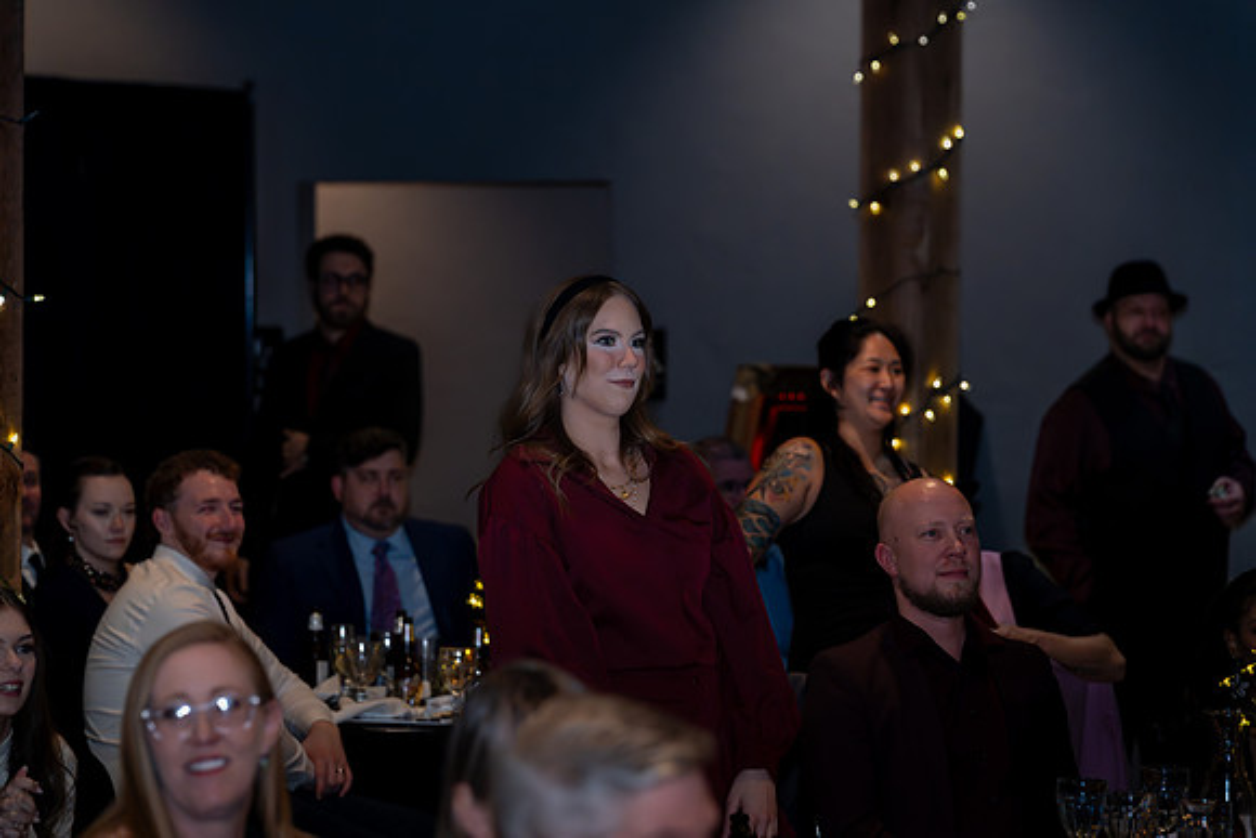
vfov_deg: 9.2
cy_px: 419
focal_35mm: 150
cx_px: 628
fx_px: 5234
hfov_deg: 13.7
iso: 6400
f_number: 5
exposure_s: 1/320
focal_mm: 150
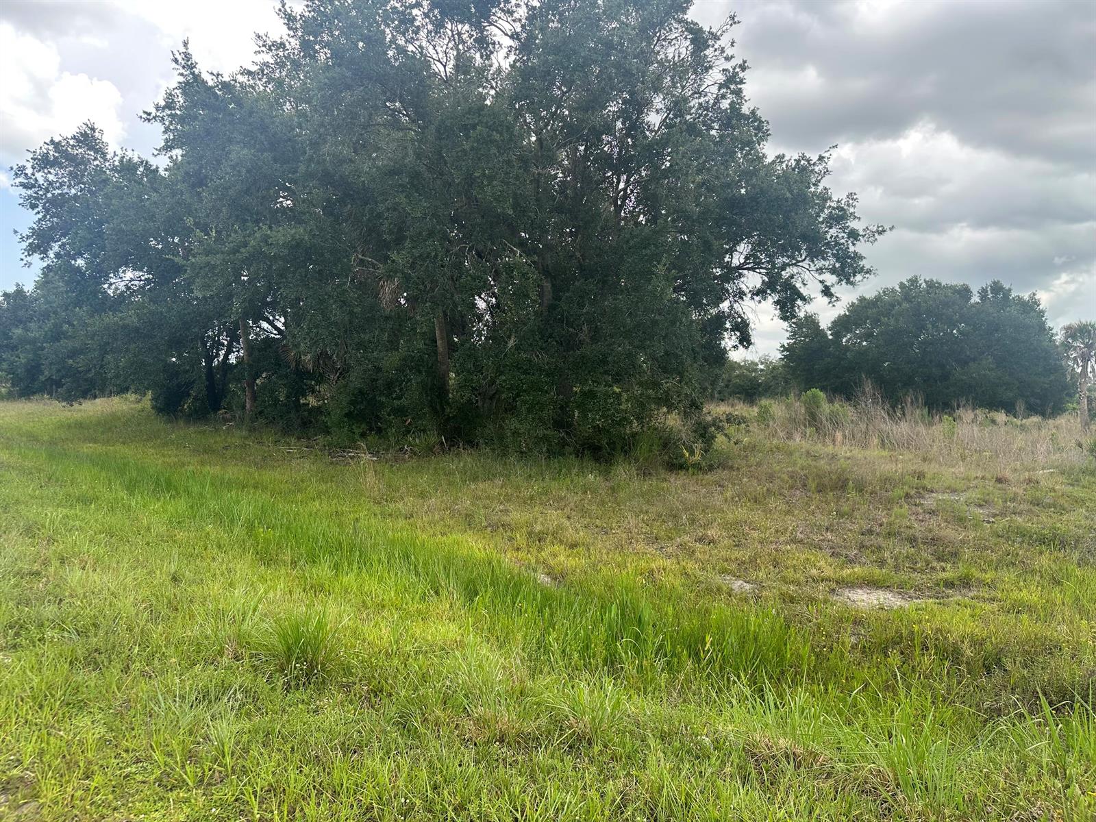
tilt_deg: -0.4
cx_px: 548
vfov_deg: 56.8
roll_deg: -1.9
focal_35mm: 24
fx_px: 760
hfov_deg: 71.6
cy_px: 411
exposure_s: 1/791
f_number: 1.78
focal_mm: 6.86
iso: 80
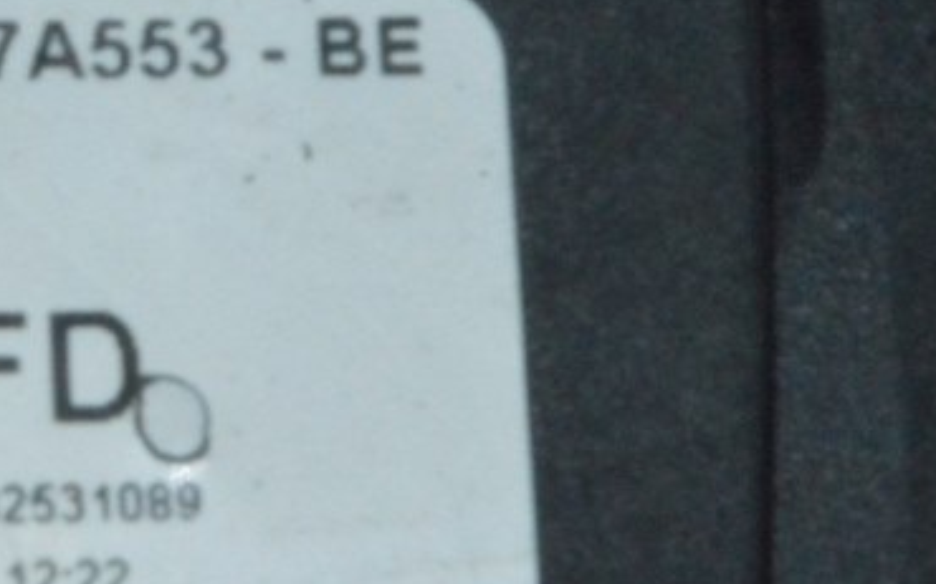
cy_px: 279
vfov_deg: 5.6
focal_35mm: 232
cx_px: -134
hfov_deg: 8.9
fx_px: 5927
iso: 5600
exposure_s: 1/50
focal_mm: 55
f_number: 36
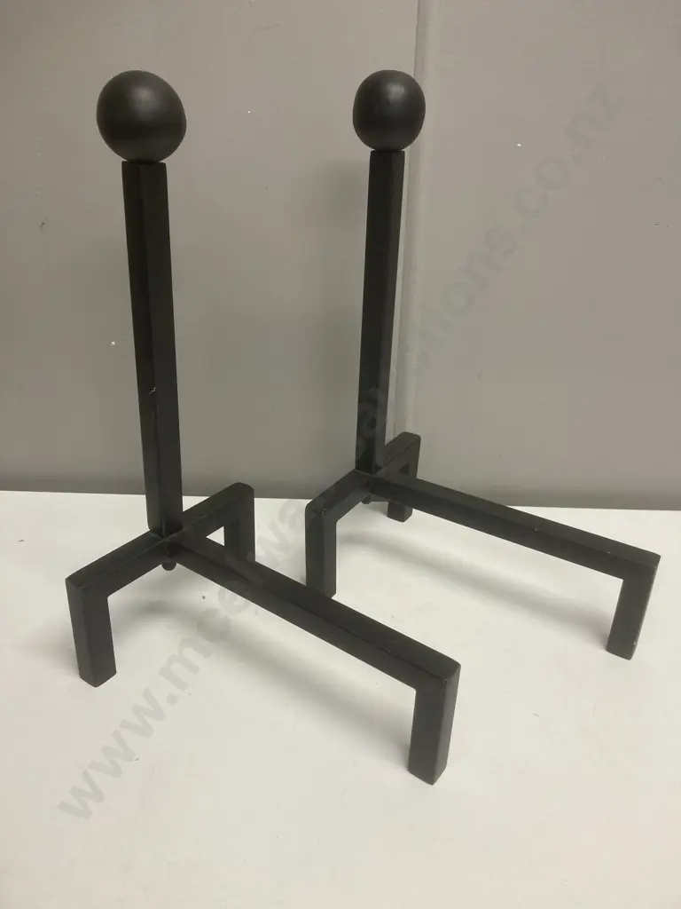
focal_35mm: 28
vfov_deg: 63.4
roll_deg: -2.7
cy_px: 454
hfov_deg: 49.7
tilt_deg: -25.3
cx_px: 340
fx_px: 734
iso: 64
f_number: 1.8
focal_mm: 3.99
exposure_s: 1/50
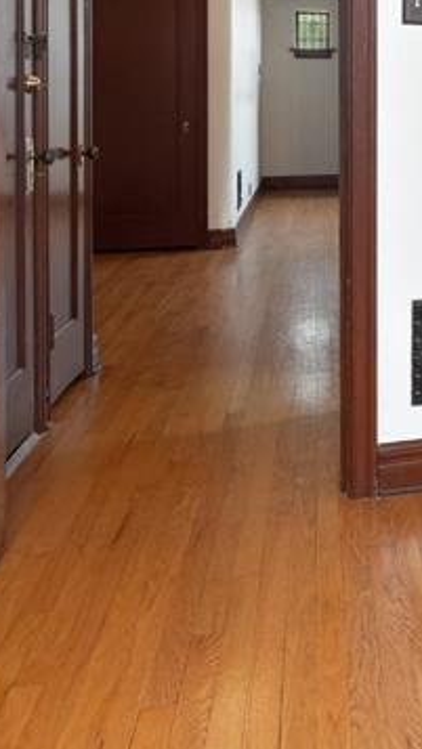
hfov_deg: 17.2
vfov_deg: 36.6
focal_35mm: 54
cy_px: 105
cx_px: 810
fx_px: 1073
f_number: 8
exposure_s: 1/8
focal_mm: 9
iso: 400
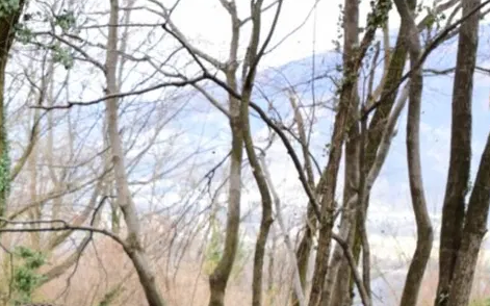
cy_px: 341
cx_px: -27
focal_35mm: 91
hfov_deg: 21.8
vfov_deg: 14.0
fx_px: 1215
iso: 1000
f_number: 2.8
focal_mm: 35
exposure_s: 1/1250
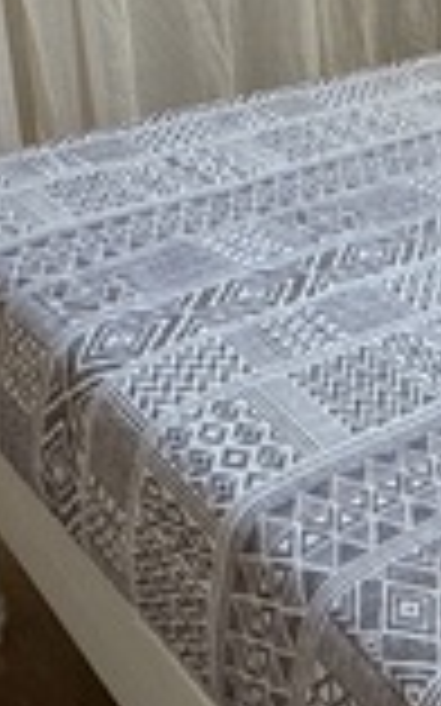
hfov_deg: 19.4
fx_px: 1213
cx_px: 529
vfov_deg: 30.9
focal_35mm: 63
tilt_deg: -18.6
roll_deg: +0.5
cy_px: 63
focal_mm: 2.22
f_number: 2.2
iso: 250
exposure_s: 1/120
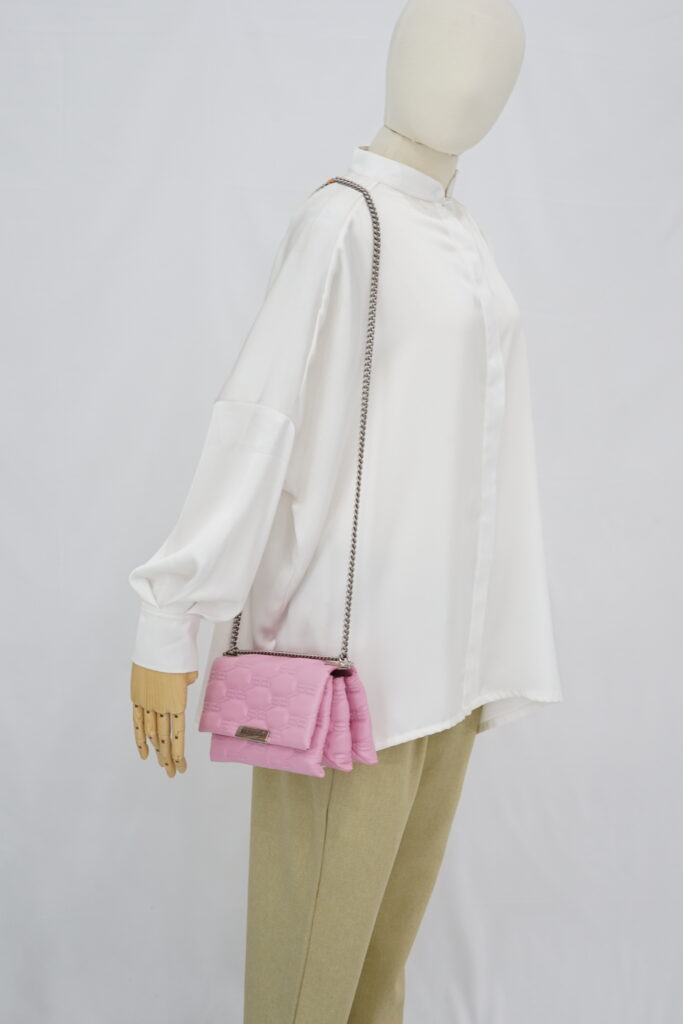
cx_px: 342
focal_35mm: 50
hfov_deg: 27.0
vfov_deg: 39.6
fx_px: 1422
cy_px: 512
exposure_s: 1/10
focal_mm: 50
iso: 640
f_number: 6.3
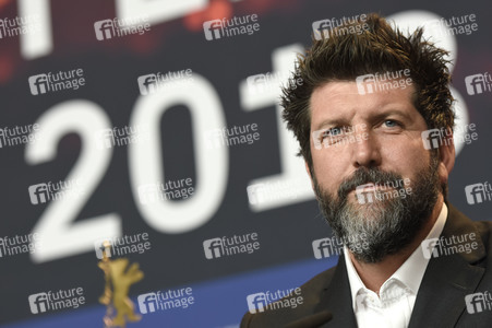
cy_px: 164
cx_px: 246
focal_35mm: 183
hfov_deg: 11.2
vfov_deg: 7.5
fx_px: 2499
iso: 640
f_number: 3.5
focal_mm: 122
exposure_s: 1/320
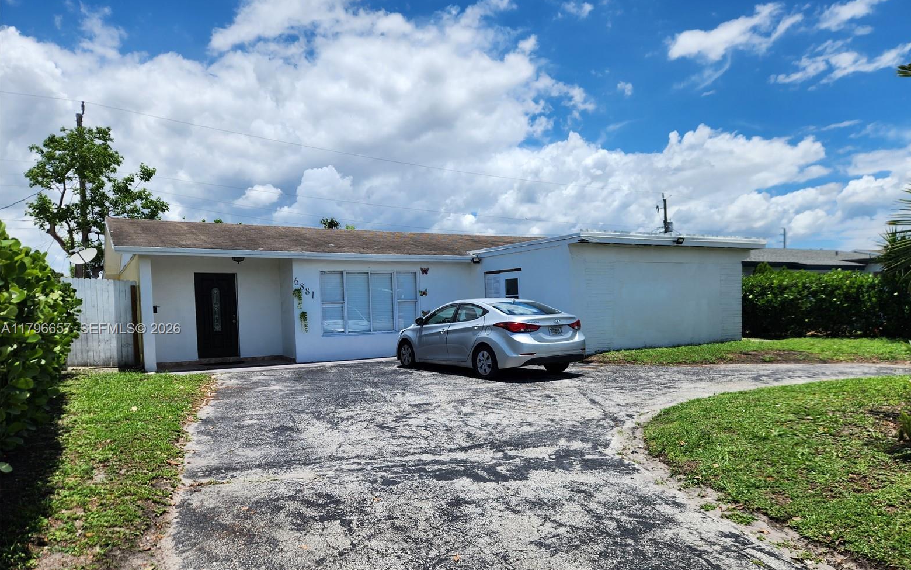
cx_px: 466
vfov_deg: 49.1
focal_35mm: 25
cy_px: 330
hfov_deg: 72.5
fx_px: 621
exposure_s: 1/2621
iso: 20
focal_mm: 5.4
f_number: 1.8
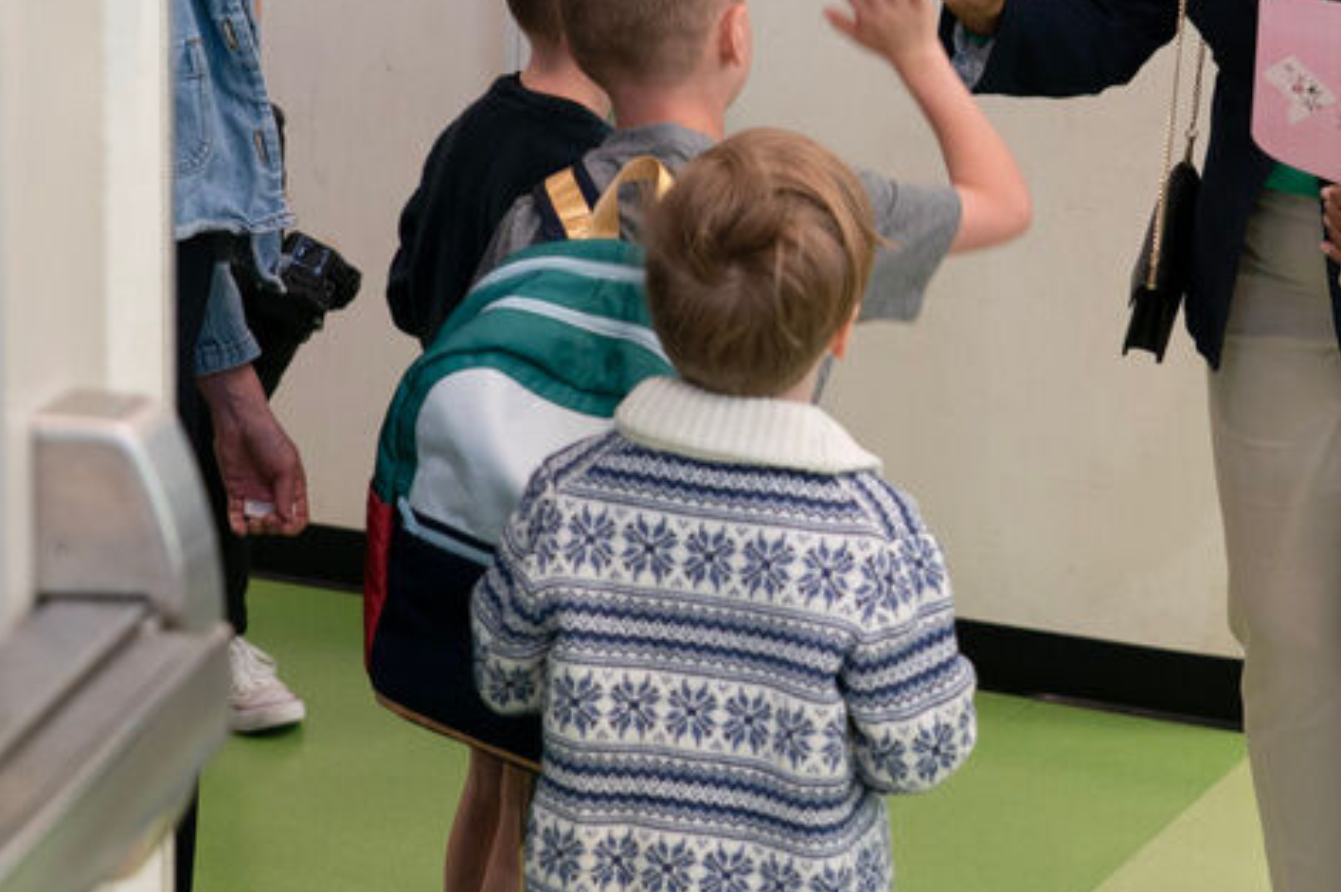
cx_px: 864
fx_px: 2829
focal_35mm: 76
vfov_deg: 17.9
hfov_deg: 26.6
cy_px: 312
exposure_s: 1/100
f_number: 2.8
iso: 800
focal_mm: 35
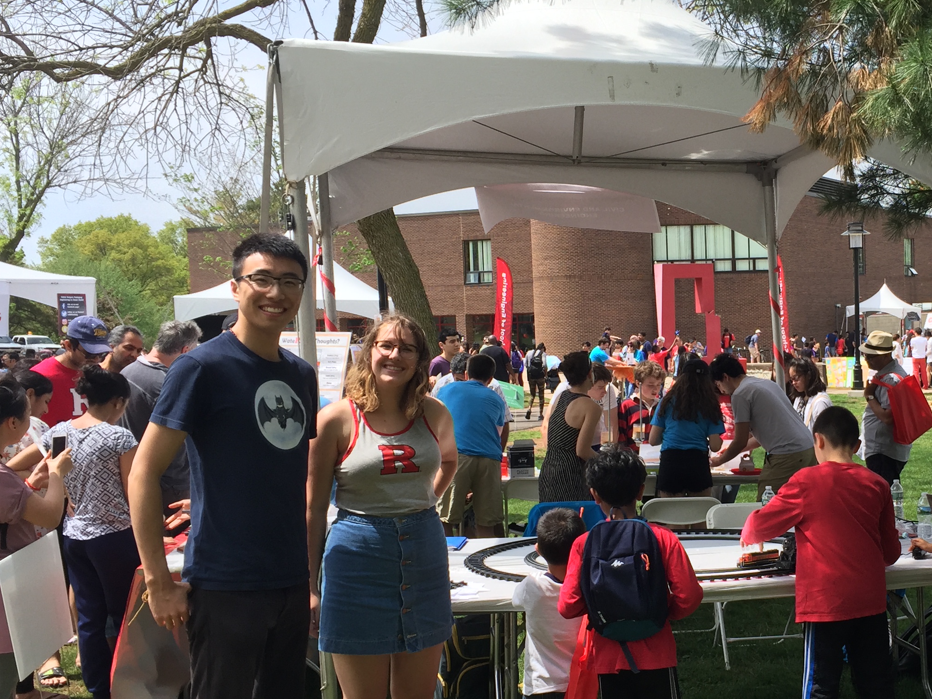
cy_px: 430
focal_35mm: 47
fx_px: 1265
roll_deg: +0.8
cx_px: 734
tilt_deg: -3.5
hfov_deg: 39.0
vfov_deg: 30.8
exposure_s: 1/1276
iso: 32
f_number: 2.2
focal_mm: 4.15
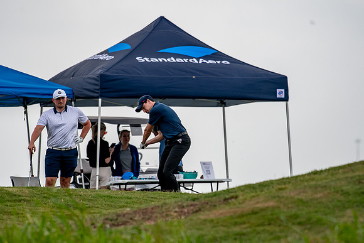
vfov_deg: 2.4
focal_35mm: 585
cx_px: 182
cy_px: 122
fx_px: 5916
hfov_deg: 3.5
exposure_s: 1/2000
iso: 400
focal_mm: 390
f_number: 5.6
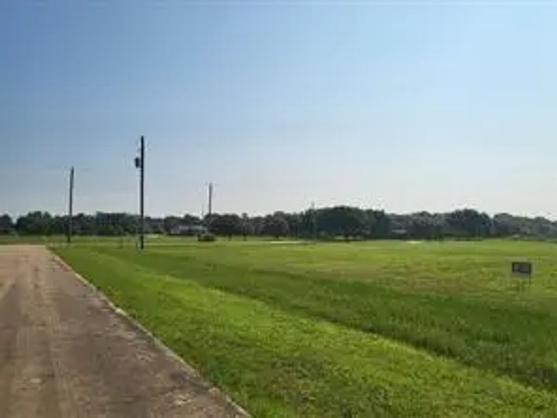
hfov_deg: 67.3
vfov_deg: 53.1
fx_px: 418
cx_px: 278
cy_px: 209
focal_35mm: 26
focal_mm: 4.25
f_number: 1.8
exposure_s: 1/8279
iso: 50
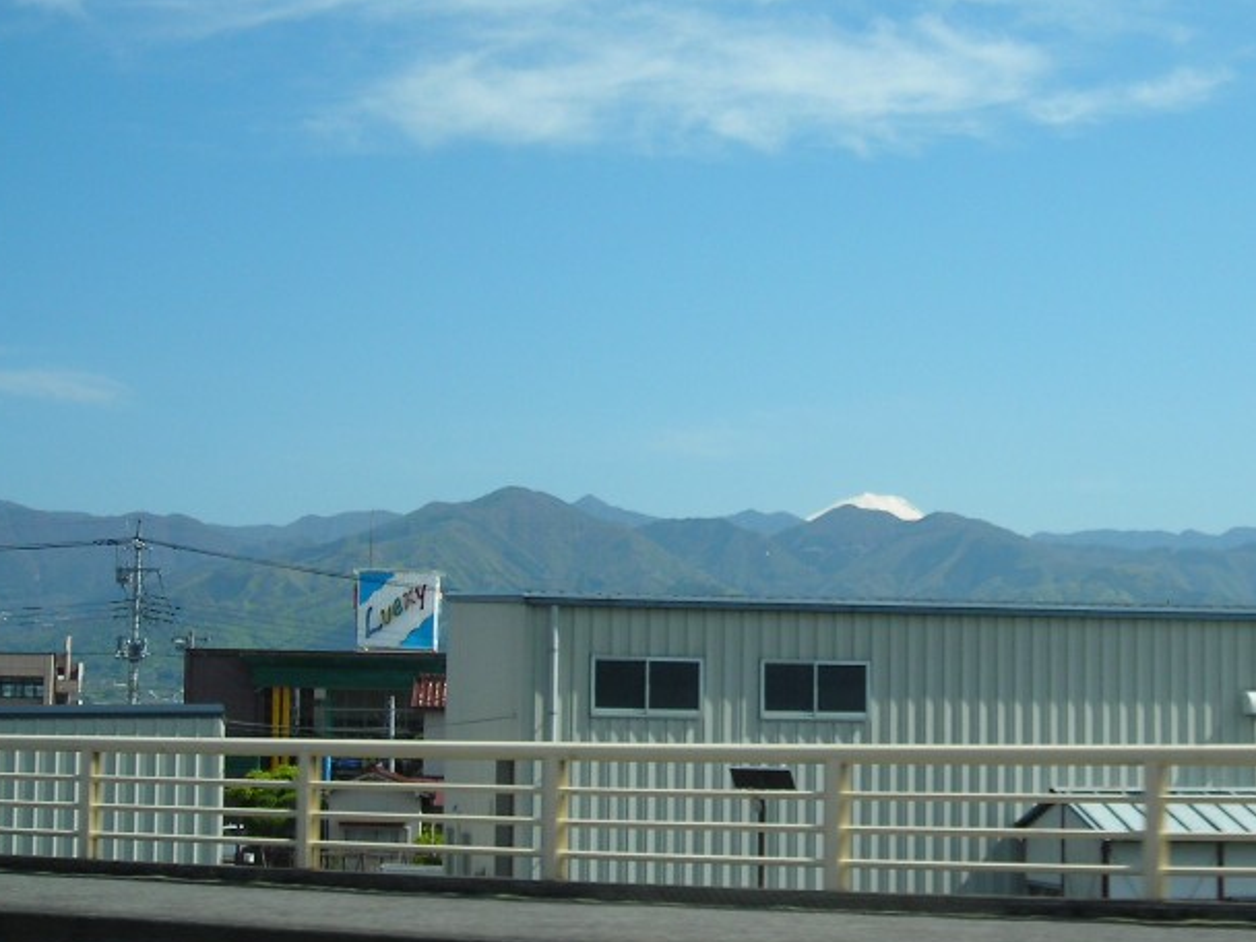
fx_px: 2504
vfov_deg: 21.3
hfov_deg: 27.9
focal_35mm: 69
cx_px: 899
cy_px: 508
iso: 50
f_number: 6.6
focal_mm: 6.8
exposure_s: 1/153
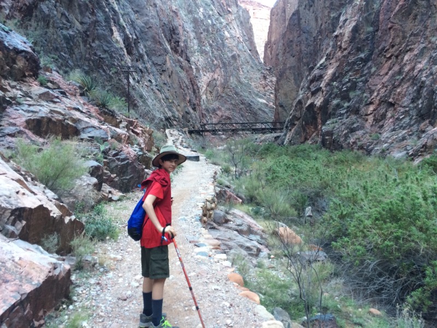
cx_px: 218
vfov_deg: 48.2
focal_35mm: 29
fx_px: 366
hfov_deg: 61.7
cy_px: 164
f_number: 2.2
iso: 80
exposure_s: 1/30
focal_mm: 4.15
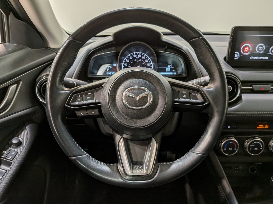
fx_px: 189
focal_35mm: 24
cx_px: 136
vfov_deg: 56.8
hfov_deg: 71.6
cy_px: 102
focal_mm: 4.53
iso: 29
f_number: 1.7
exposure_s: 1/121
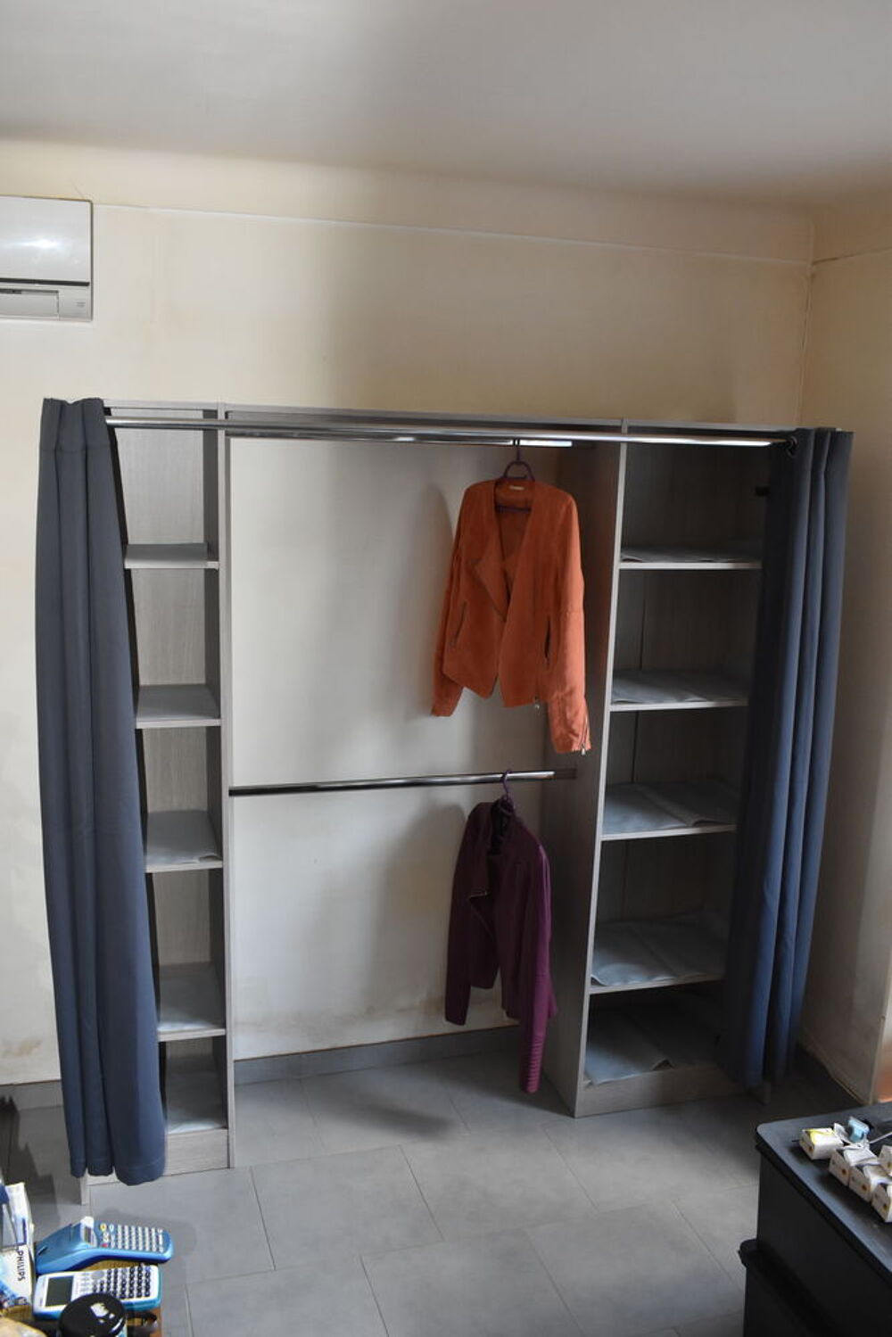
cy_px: 668
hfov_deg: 43.6
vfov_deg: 61.9
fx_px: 1114
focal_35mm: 30
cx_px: 446
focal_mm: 20
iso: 1600
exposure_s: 1/60
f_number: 7.1
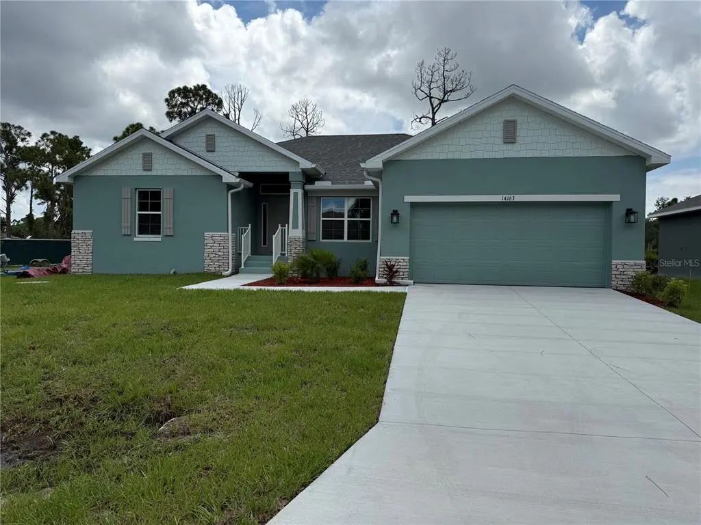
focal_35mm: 24
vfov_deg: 56.8
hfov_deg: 71.6
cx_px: 350
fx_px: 486
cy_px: 262
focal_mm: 6.76
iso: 80
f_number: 1.78
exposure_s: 1/8130
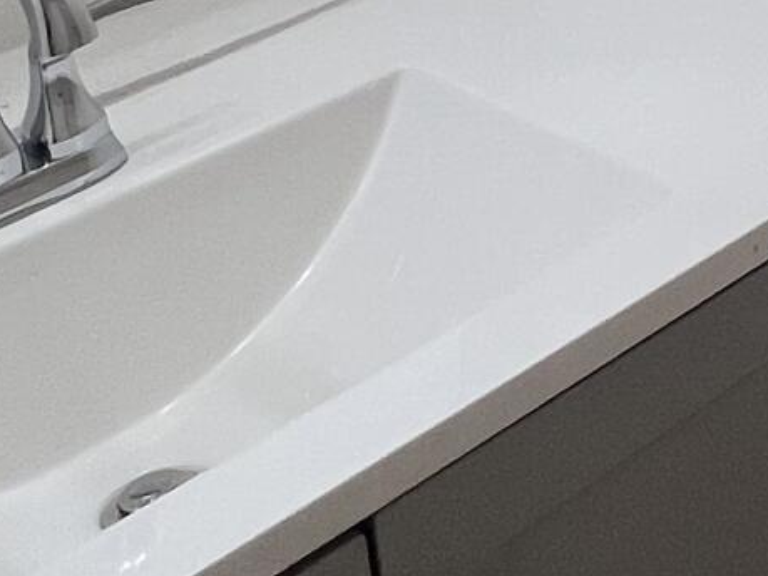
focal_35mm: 85
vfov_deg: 14.6
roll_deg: +0.3
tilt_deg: -12.6
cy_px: -541
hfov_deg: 18.3
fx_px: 1885
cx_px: 1375
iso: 64
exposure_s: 1/120
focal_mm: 1.57
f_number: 1.8
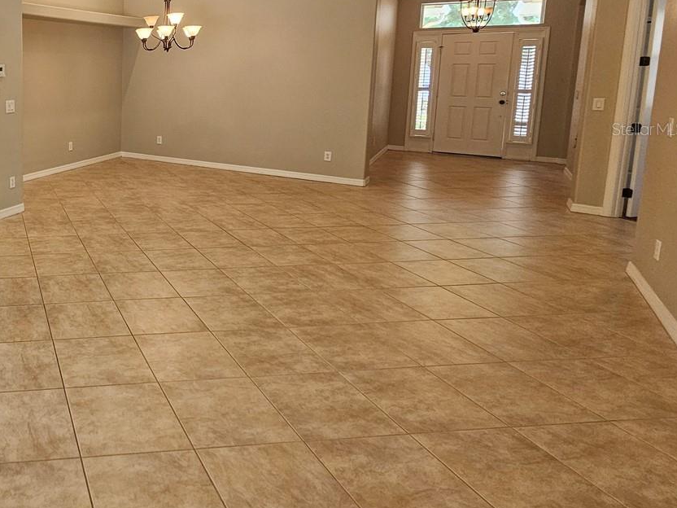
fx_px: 489
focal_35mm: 25
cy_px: 129
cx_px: 37
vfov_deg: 52.5
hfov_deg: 57.0
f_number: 2.2
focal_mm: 2.2
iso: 100
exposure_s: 1/60
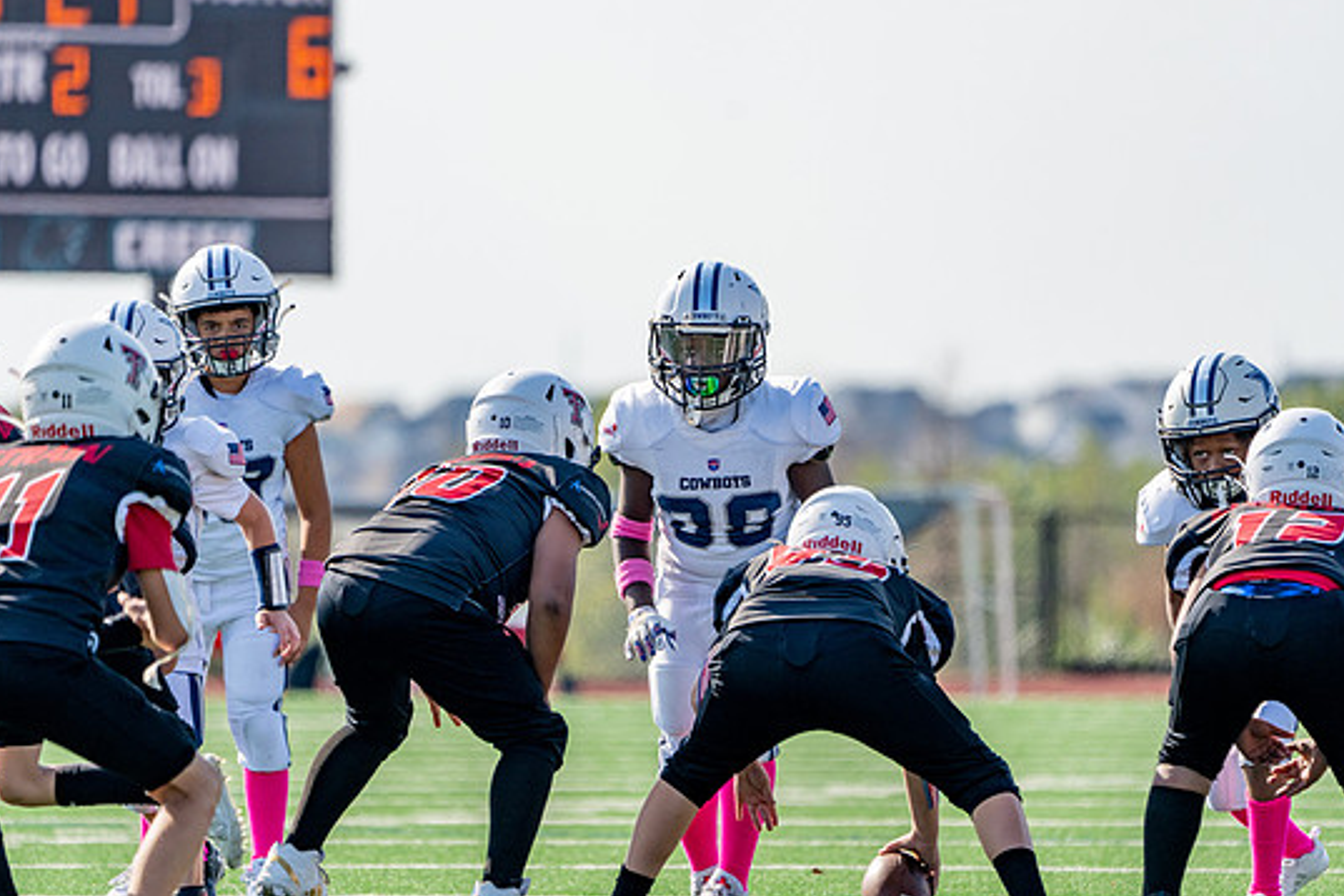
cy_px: 458
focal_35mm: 463
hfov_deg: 4.5
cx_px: 713
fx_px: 17284
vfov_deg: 3.0
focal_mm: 400
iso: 320
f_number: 5.6
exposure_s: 1/1250
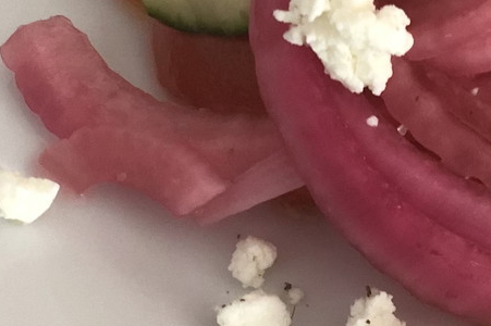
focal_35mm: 144
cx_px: 638
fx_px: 1963
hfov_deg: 13.7
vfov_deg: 9.5
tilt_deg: -54.1
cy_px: 28
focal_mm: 6
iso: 160
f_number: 2.4
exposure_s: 1/24
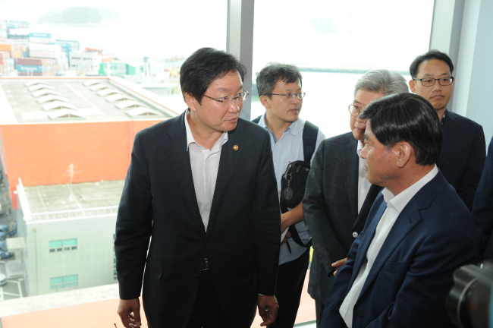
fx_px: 657
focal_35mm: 48
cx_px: 246
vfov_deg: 28.0
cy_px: 164
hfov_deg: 41.2
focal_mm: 48
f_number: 6.3
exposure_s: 1/80
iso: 320
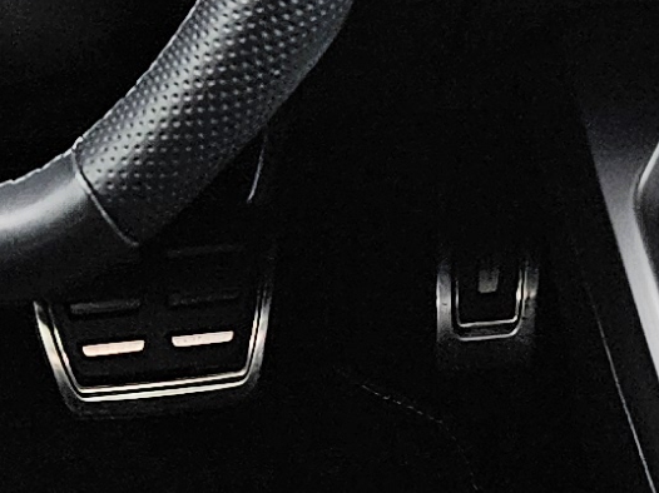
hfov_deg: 11.1
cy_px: 78
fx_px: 3330
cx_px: 758
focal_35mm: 175
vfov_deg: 8.5
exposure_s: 1/190
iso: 80
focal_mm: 5.4
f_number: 1.8
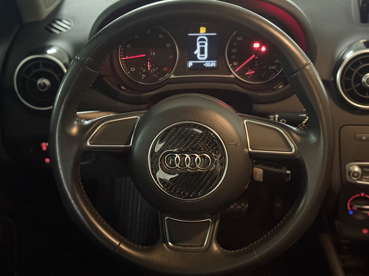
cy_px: 138
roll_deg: +2.8
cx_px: 184
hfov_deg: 39.7
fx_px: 512
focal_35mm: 48
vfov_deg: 30.3
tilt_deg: -28.4
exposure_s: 1/15
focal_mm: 6.76
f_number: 1.78
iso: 2500
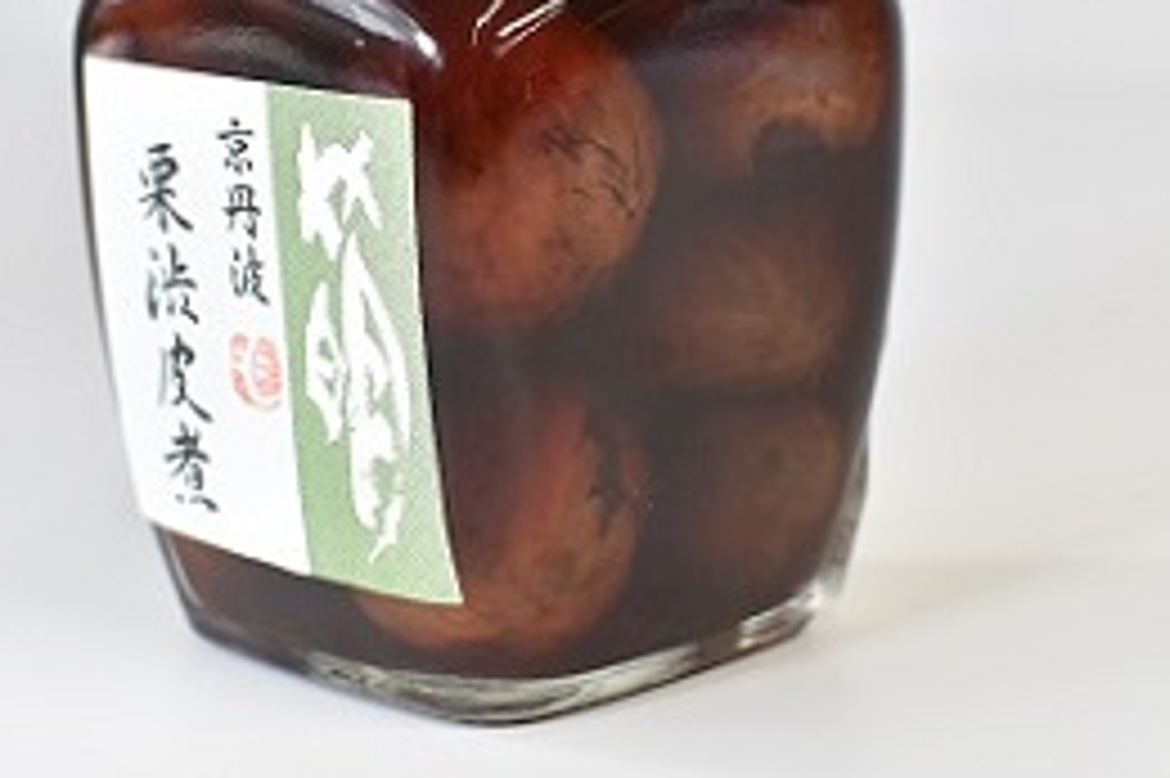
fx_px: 2951
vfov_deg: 15.0
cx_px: 446
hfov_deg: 22.4
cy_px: 175
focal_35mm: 91
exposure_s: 1/250
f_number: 5.6
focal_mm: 35
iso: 400
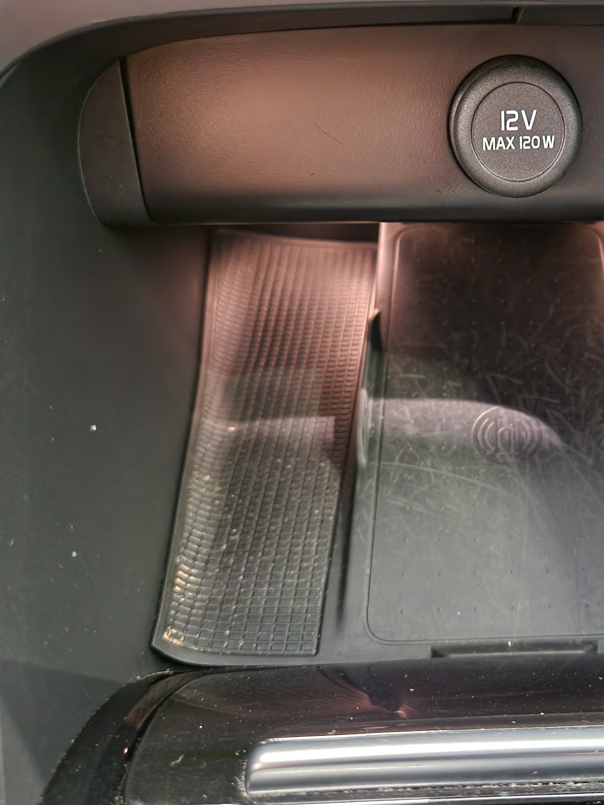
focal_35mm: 31
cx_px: 500
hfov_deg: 42.9
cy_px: 400
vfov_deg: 58.4
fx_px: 721
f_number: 1.8
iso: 1250
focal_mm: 5.4
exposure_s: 1/20
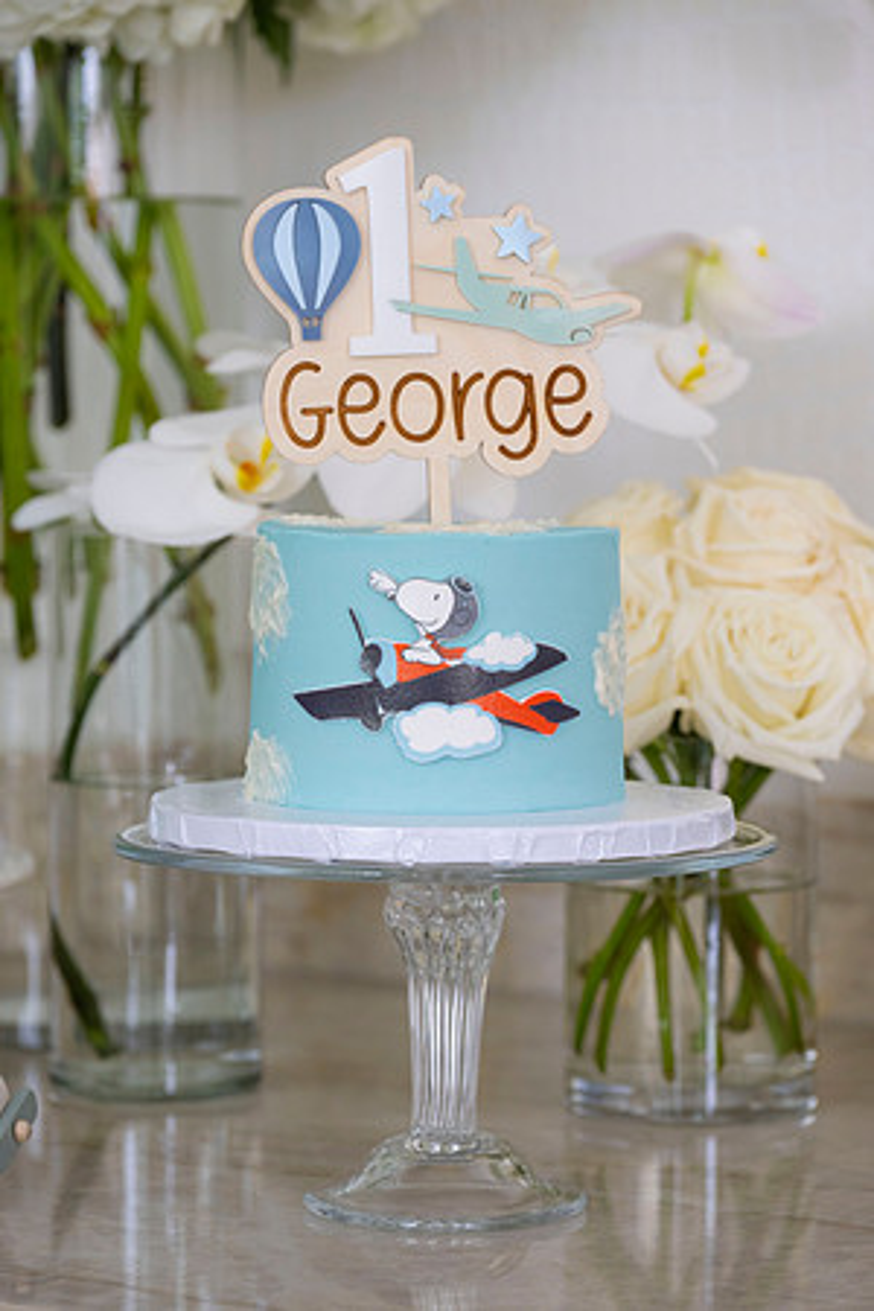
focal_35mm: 120
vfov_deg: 17.1
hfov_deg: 11.4
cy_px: 656
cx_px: 437
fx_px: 4370
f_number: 5.6
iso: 800
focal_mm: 120
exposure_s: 1/100
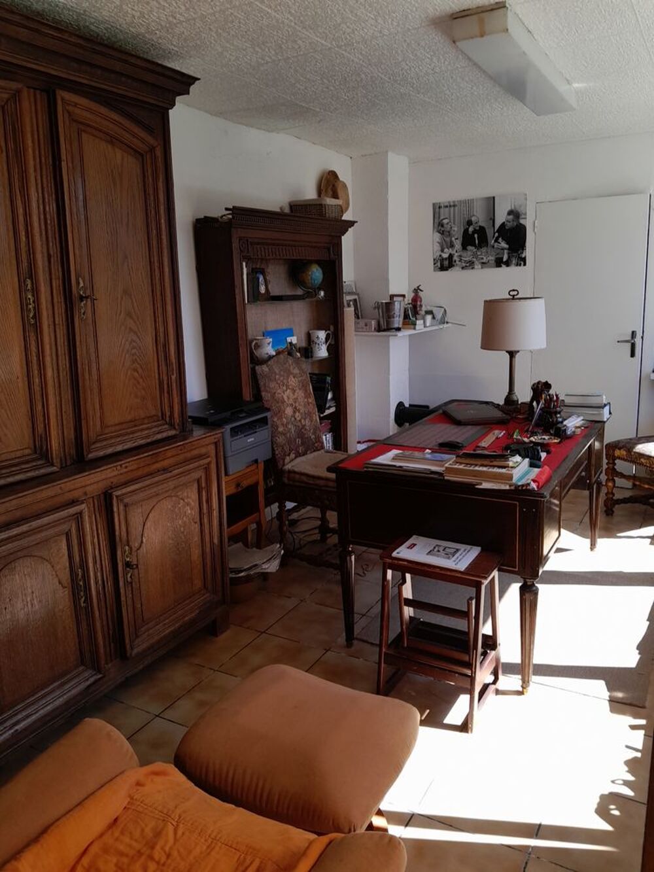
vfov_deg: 67.3
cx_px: 327
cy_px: 436
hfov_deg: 53.1
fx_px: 655
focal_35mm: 26
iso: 40
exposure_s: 1/100
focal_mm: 3.98
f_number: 1.8
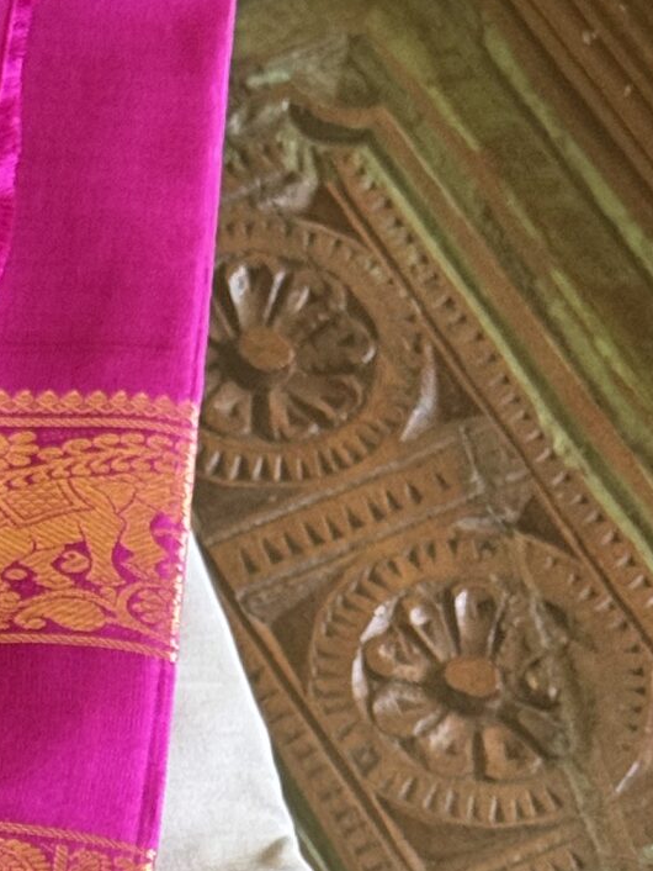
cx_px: -362
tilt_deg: -63.0
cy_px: 1155
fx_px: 4374
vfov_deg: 11.1
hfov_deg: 8.3
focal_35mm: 174
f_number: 1.78
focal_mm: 6.76
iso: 200
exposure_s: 1/60
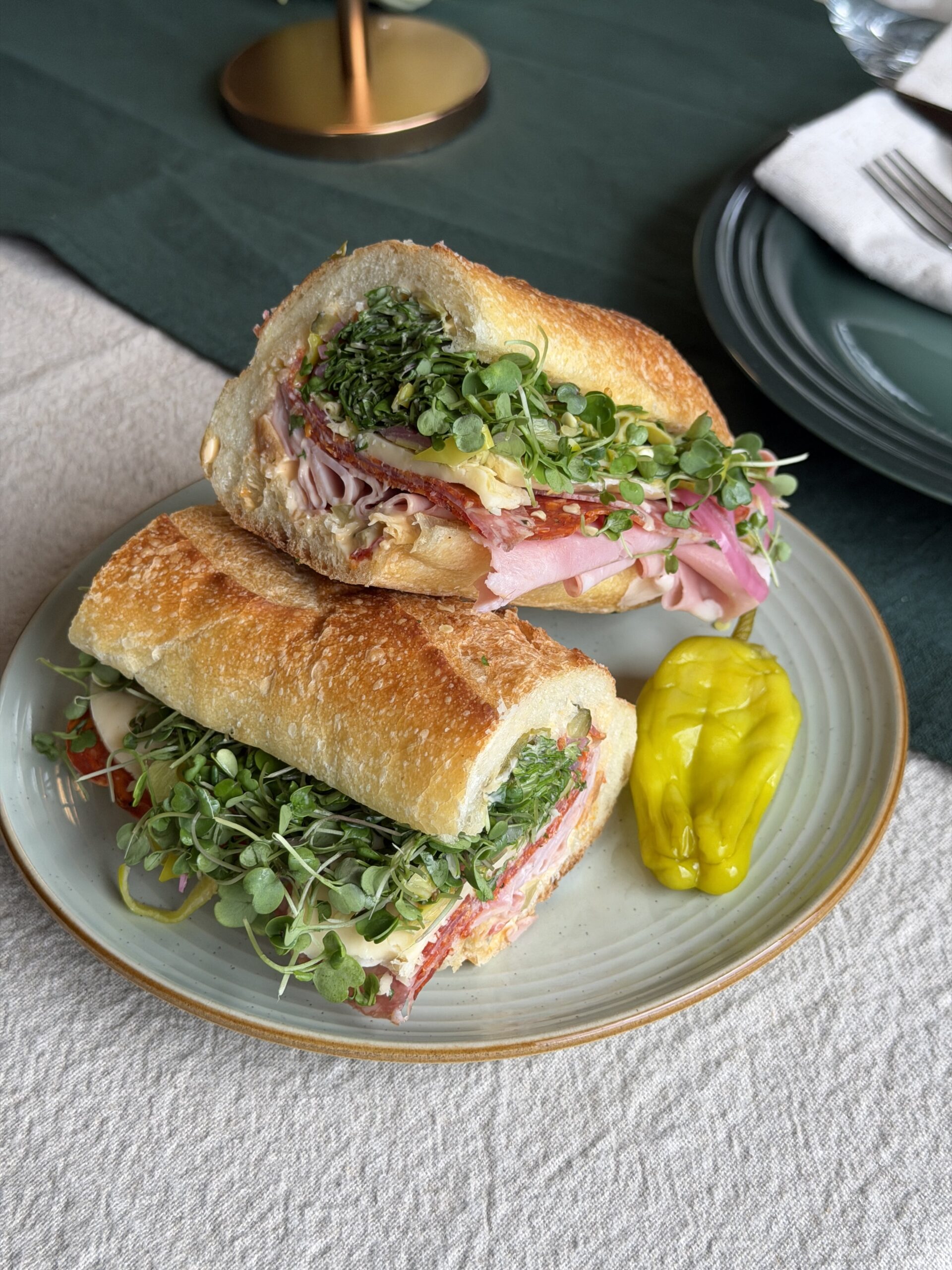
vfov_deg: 39.7
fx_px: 1760
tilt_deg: -40.8
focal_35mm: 48
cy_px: 635
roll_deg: +1.5
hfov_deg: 30.3
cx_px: 476
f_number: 1.78
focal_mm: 6.76
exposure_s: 1/336
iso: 64
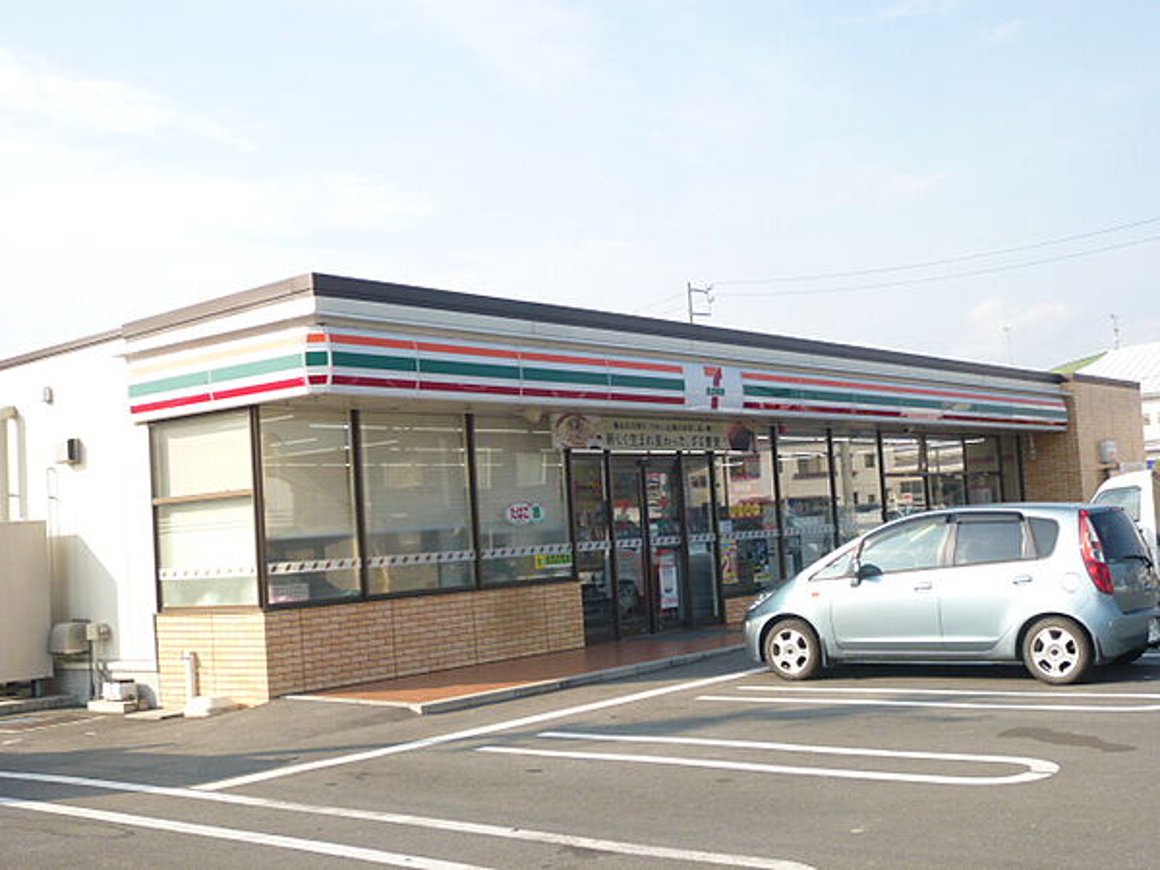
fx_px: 1474
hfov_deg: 42.9
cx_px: 580
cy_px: 435
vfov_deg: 32.9
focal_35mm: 44
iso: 100
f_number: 4
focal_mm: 7.9
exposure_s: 1/400
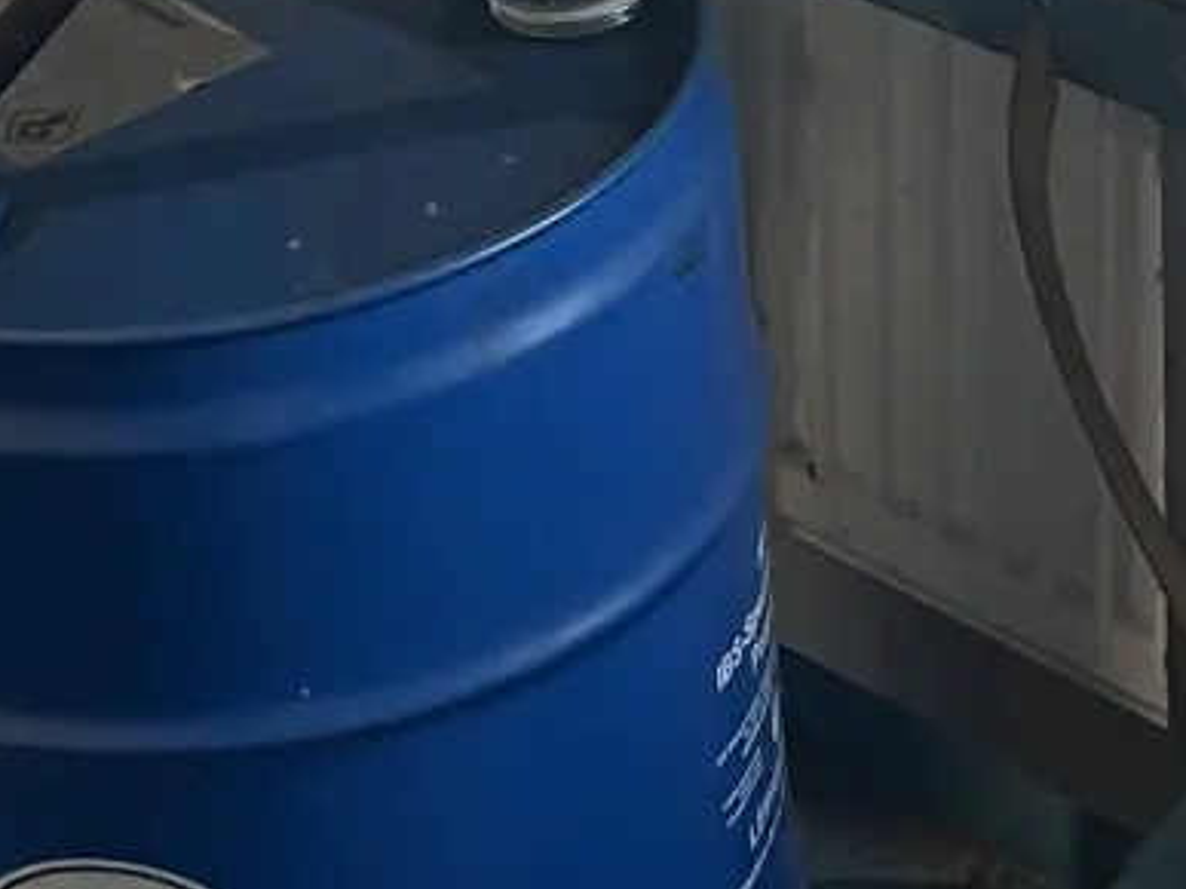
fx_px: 4418
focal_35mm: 129
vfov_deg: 11.2
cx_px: 530
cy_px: -215
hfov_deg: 15.3
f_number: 1.6
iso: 125
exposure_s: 1/63
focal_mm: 5.1
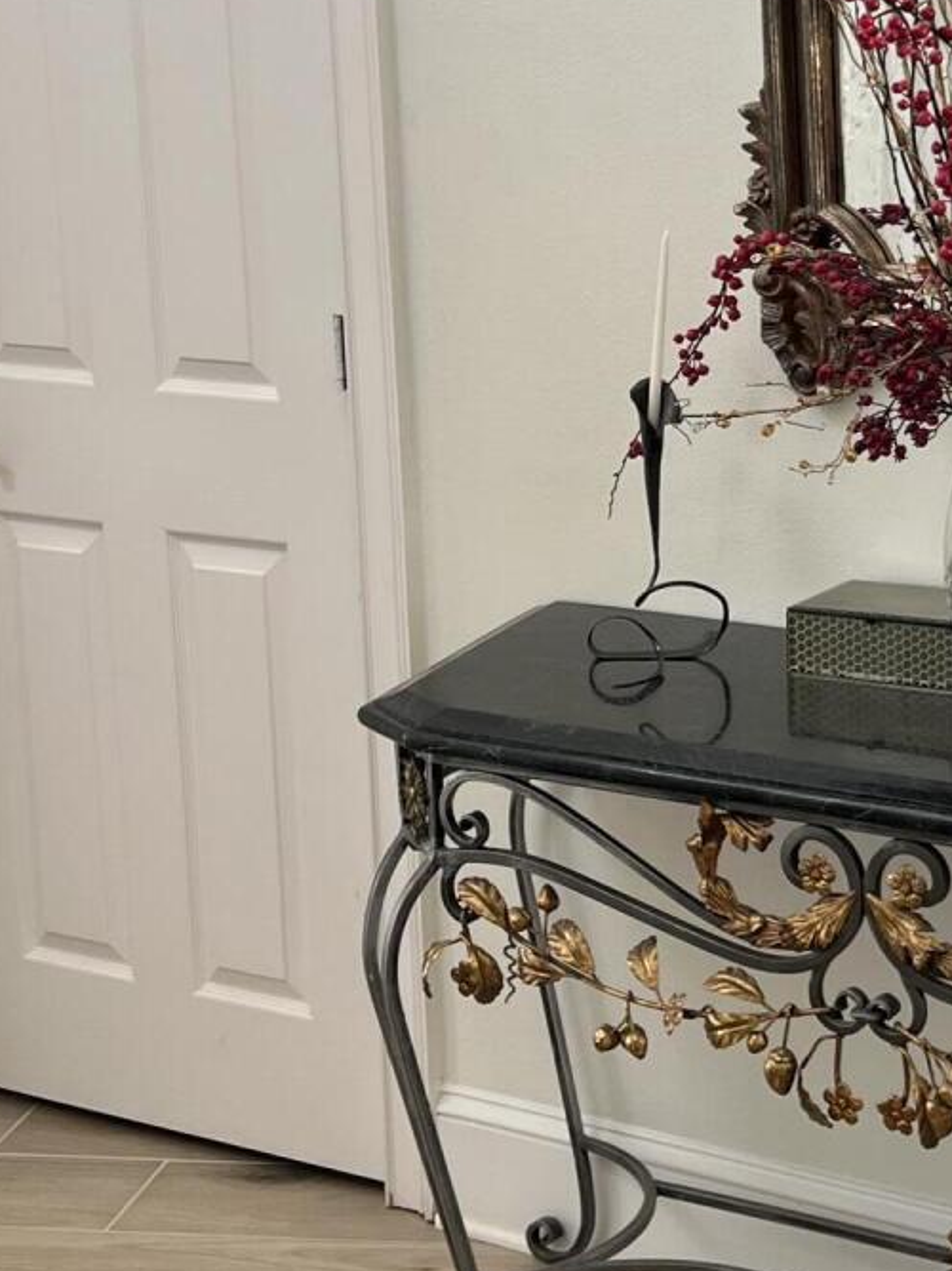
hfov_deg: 18.5
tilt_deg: -10.2
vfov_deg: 24.9
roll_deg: +1.0
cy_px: 444
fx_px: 2861
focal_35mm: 78
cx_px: 927
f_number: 1.5
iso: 40
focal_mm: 5.7
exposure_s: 1/121
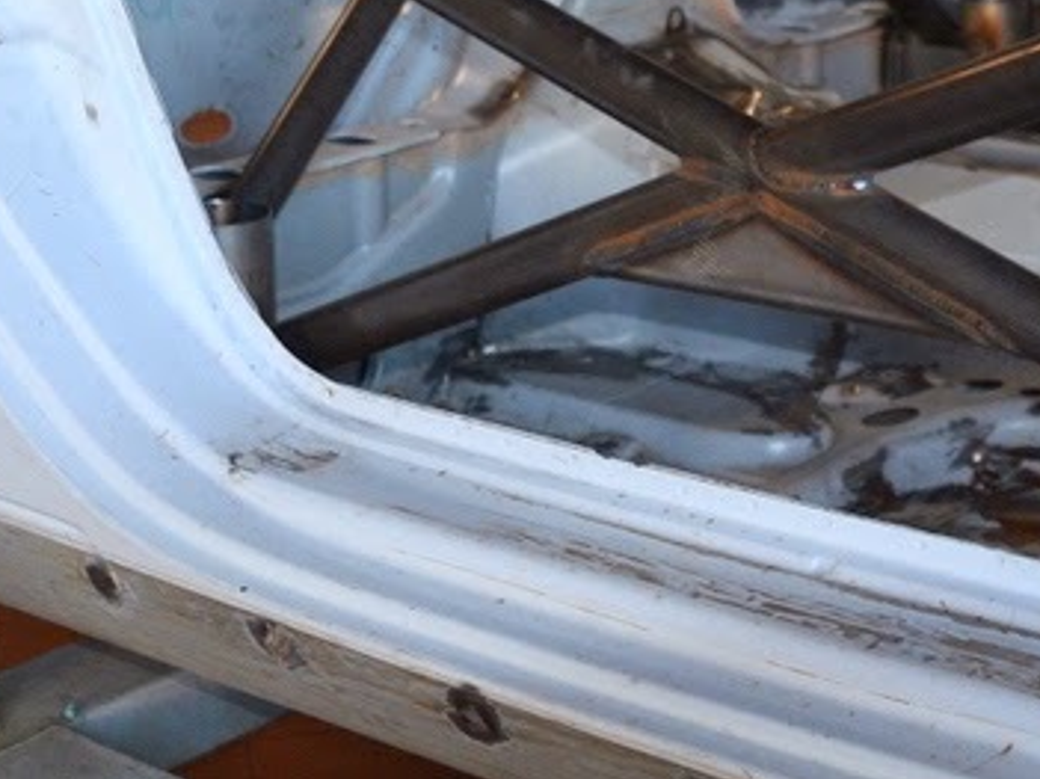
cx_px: 812
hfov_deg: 23.0
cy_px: -221
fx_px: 2523
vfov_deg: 16.6
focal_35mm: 84
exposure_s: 1/80
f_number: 3.5
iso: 400
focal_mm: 20
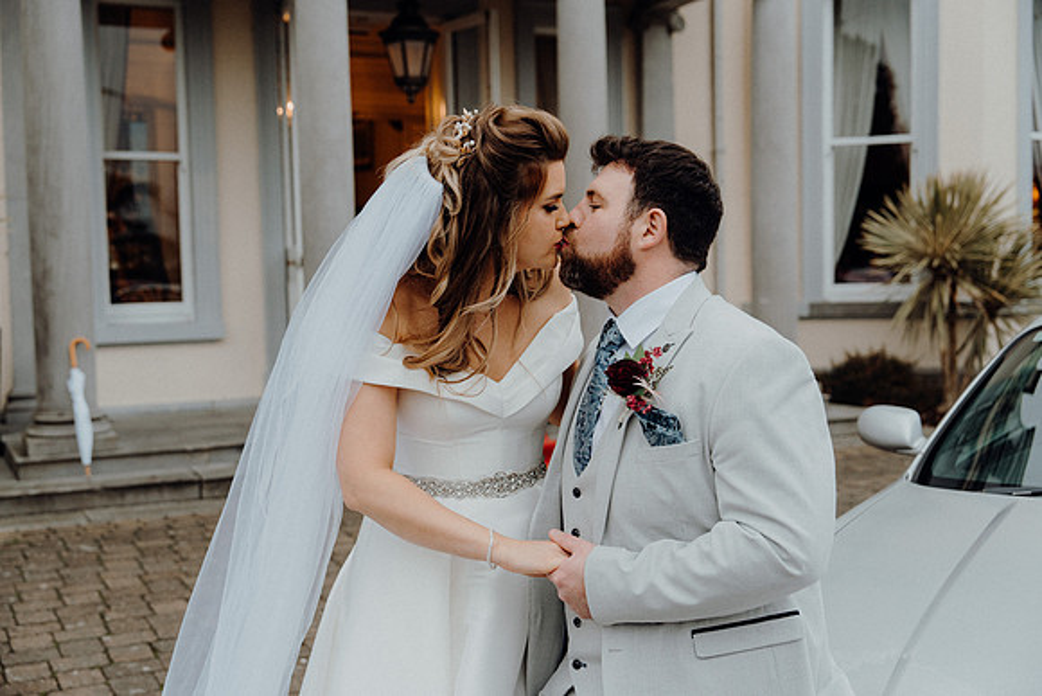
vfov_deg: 30.5
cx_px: 521
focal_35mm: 44
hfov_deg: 44.5
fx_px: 1274
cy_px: 348
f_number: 3.5
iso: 400
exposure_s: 1/200
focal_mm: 44
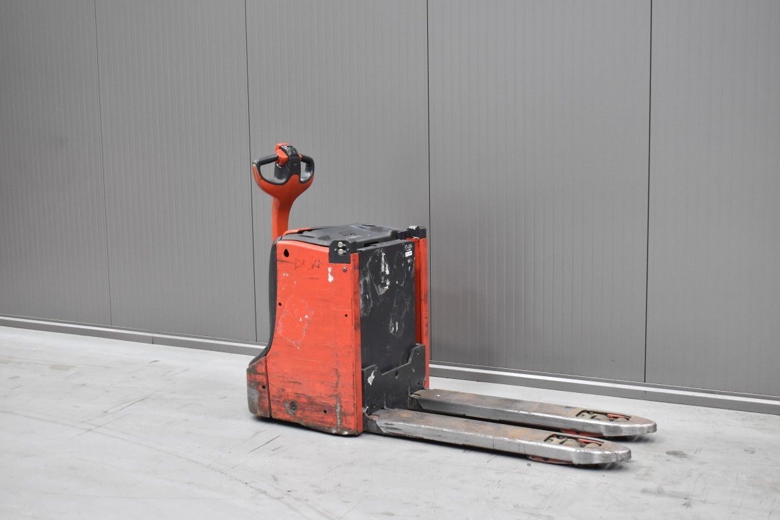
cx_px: 392
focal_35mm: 43
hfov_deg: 45.4
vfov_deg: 31.2
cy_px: 260
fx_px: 931
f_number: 5
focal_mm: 28
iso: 1600
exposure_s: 1/50
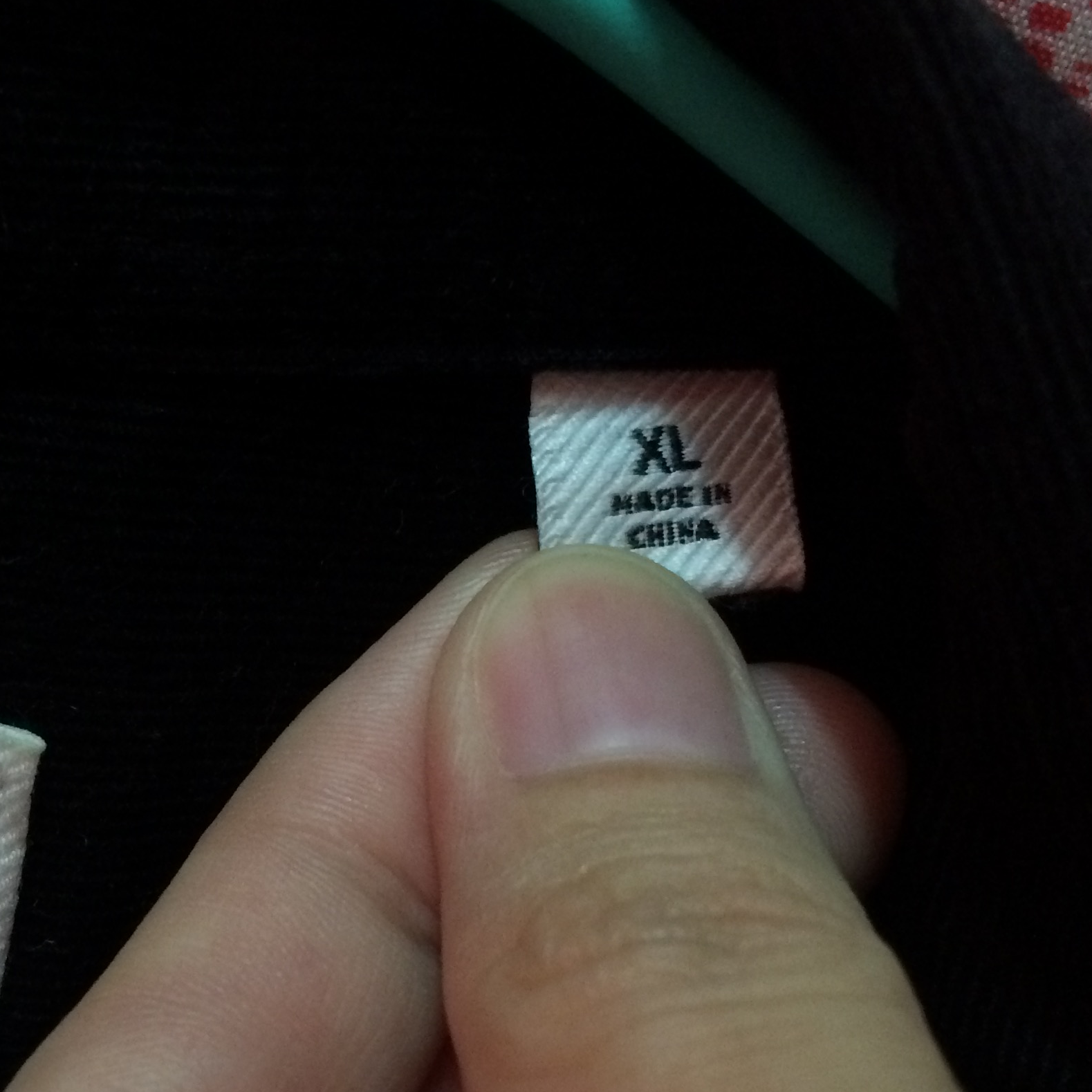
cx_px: 193
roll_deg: -3.7
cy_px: 772
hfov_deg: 31.2
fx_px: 1892
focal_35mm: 53
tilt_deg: -6.8
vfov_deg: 31.8
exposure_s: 1/20
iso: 320
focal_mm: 4.15
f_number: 2.2
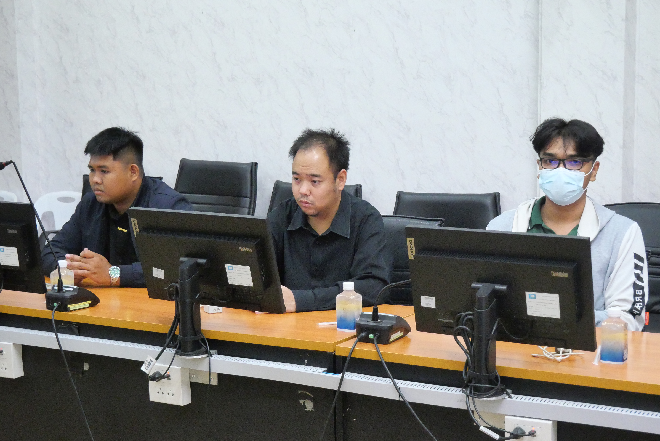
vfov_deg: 20.6
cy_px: 220
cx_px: 330
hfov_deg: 30.5
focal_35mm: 66
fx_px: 1211
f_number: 5.6
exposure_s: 1/80
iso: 6400
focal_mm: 32
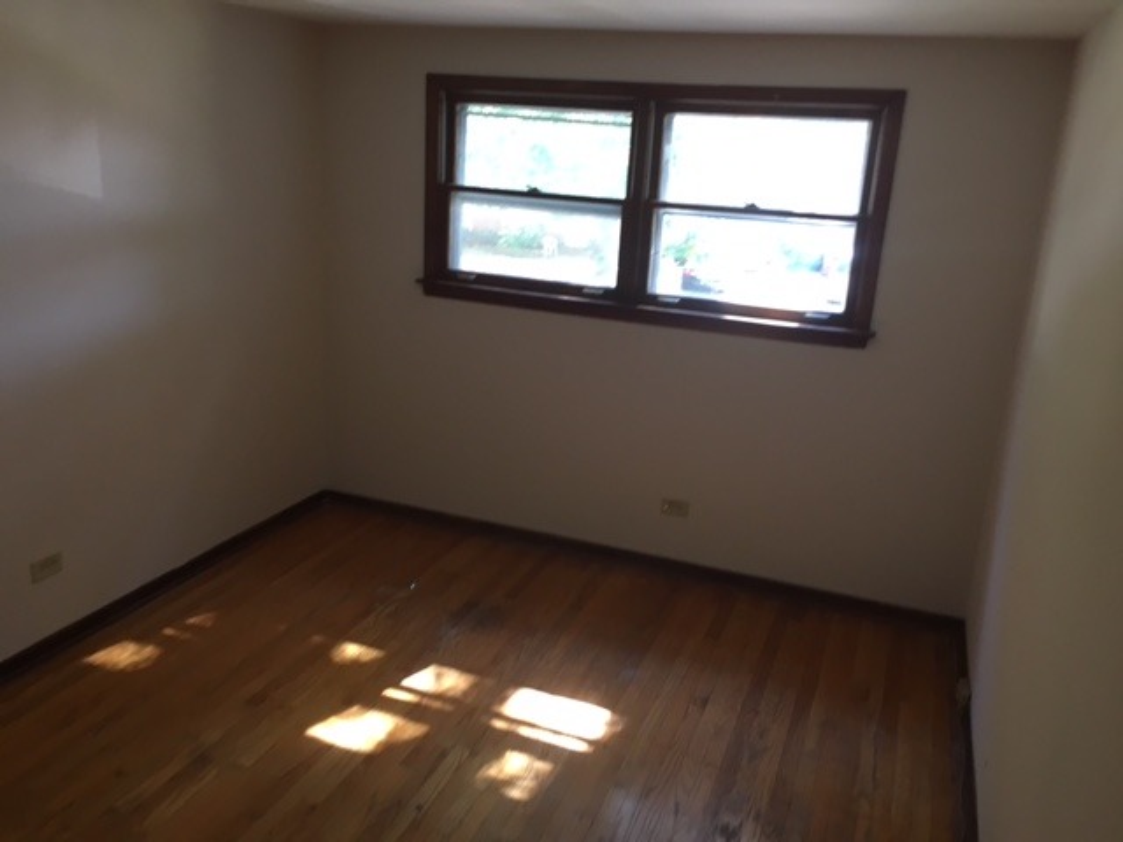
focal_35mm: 29
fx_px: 941
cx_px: 562
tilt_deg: -14.6
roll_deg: -3.2
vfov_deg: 48.2
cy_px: 421
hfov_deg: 61.7
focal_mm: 4.15
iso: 64
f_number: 2.2
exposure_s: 1/30
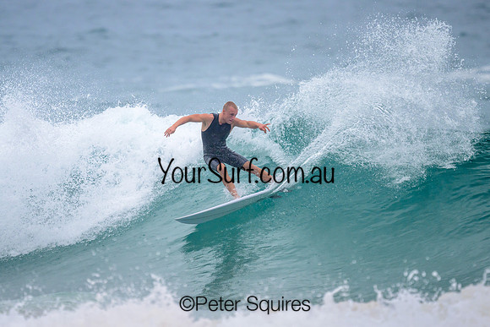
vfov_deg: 1.3
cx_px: 217
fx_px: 14975
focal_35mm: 1100
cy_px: 124
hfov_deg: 1.9
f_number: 6.3
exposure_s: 1/2000
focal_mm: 800
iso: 360
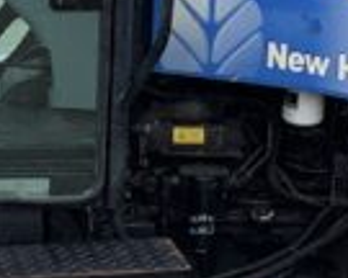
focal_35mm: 215
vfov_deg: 7.2
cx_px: 113
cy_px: 21
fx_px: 2214
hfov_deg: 9.0
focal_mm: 3
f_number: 1.8
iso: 16
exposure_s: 1/739
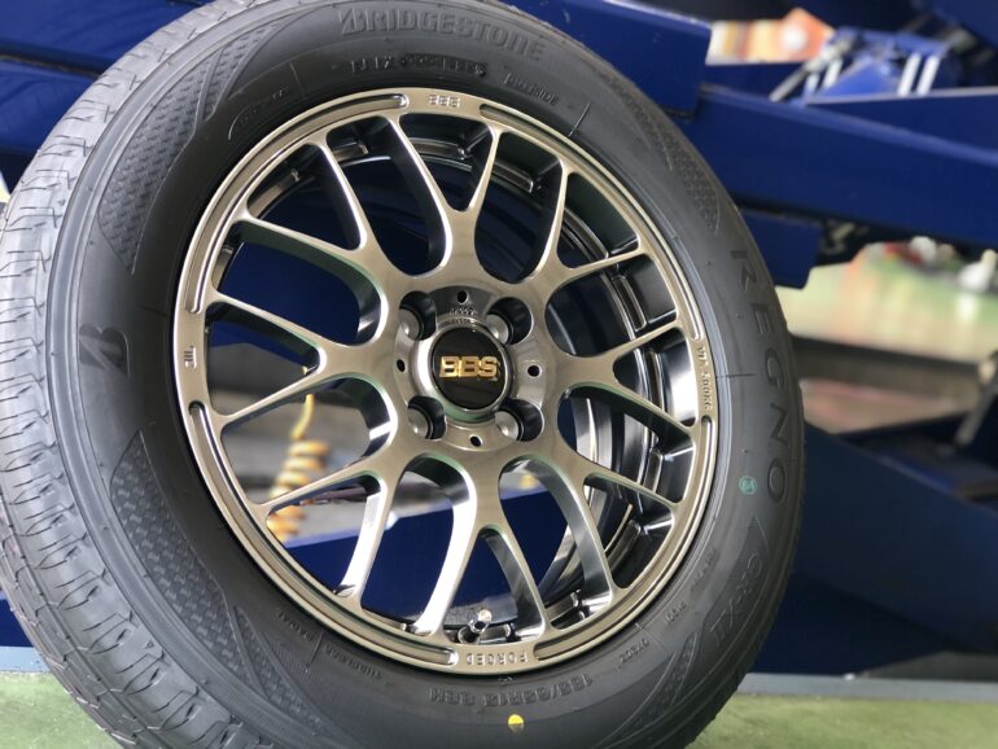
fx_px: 1644
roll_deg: -14.1
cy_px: 374
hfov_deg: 33.8
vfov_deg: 25.7
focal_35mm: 57
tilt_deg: -11.6
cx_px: 499
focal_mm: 6.6
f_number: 2.8
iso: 100
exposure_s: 1/30
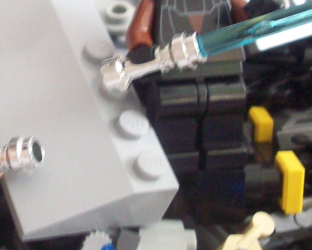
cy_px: 92
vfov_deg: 14.3
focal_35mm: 108
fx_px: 997
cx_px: 75
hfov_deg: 17.7
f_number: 2.8
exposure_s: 1/14.9
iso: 160
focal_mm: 6.2
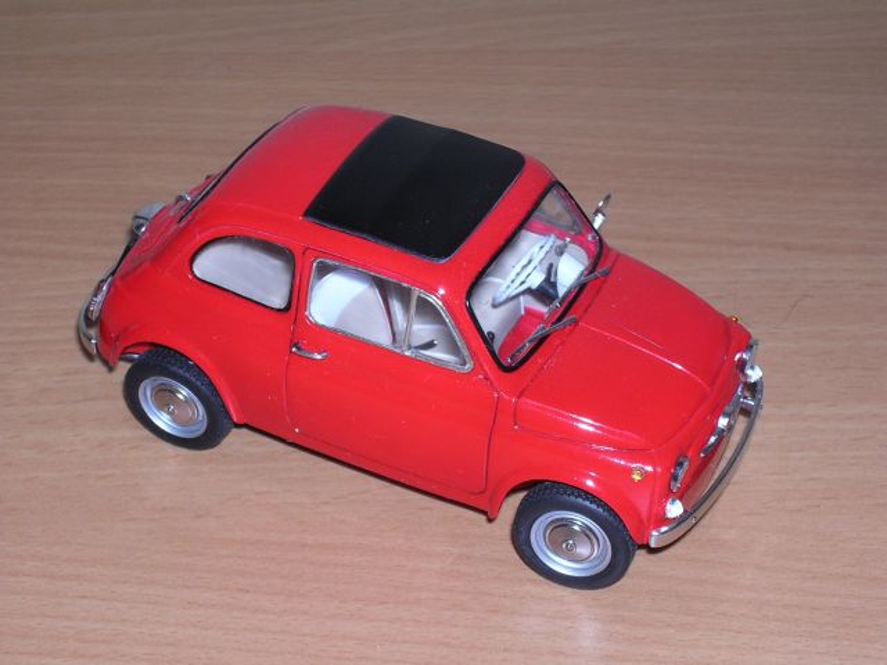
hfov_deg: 20.7
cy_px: 332
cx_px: 444
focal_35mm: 95
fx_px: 2434
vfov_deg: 15.6
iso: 100
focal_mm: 14.5
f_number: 4.4
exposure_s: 1/60.1
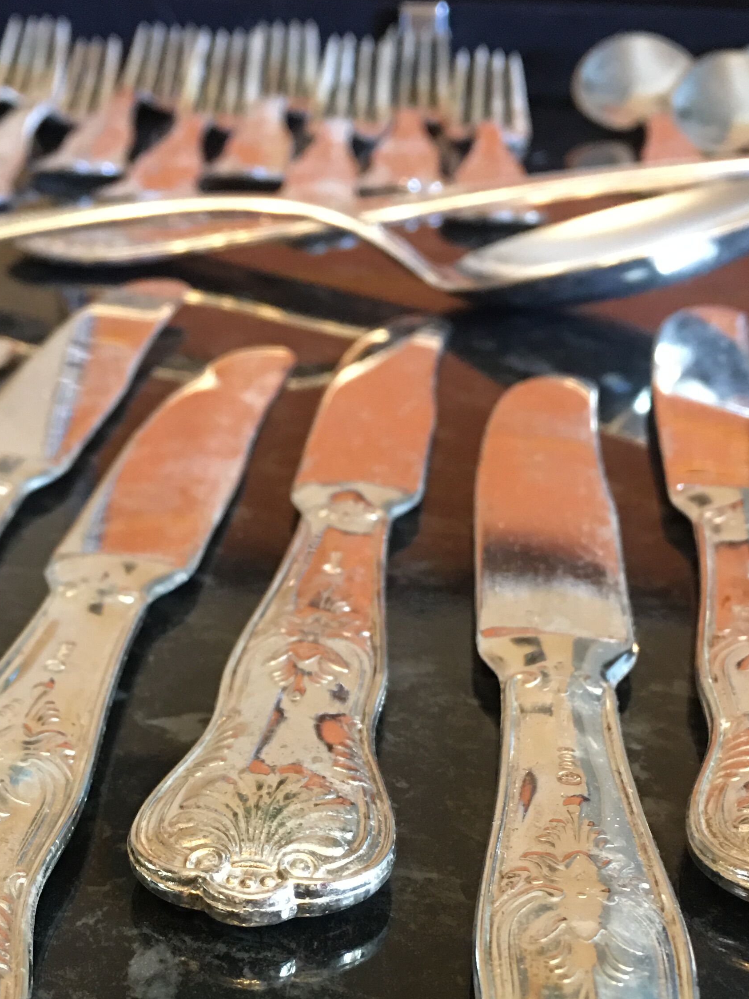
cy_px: 835
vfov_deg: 35.3
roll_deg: -3.1
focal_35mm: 52
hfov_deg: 27.9
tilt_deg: -31.3
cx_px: 289
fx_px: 1501
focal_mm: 4.15
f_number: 2.2
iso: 125
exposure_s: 1/8
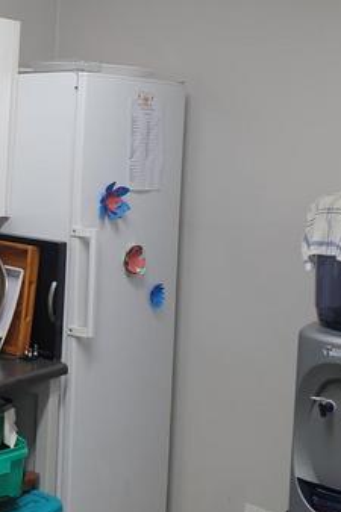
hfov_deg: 20.0
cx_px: -61
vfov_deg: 31.3
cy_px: 200
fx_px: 910
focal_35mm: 64
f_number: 2.4
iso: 125
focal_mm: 4.3
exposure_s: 1/50
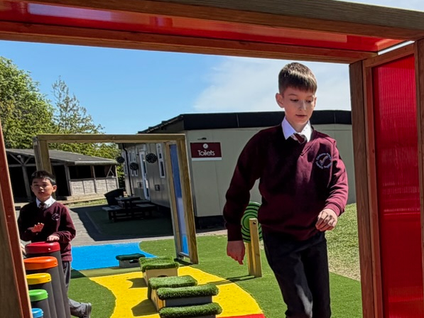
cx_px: 455
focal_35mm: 48
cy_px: 268
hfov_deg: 34.7
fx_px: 588
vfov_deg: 29.4
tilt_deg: -15.7
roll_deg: +2.1
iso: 20
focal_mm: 2.22
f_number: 2.2
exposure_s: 1/841
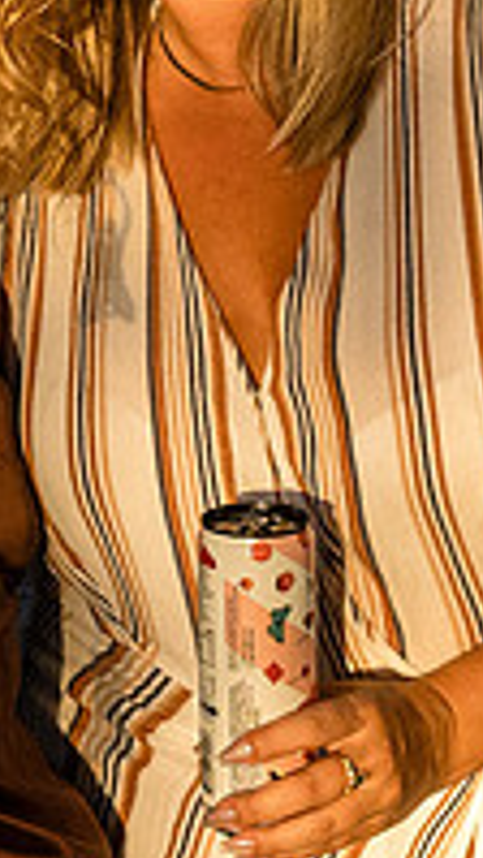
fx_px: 3550
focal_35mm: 156
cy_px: 48
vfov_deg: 13.6
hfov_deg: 7.7
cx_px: -107
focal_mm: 27
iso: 2000
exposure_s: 1/2500
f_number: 4
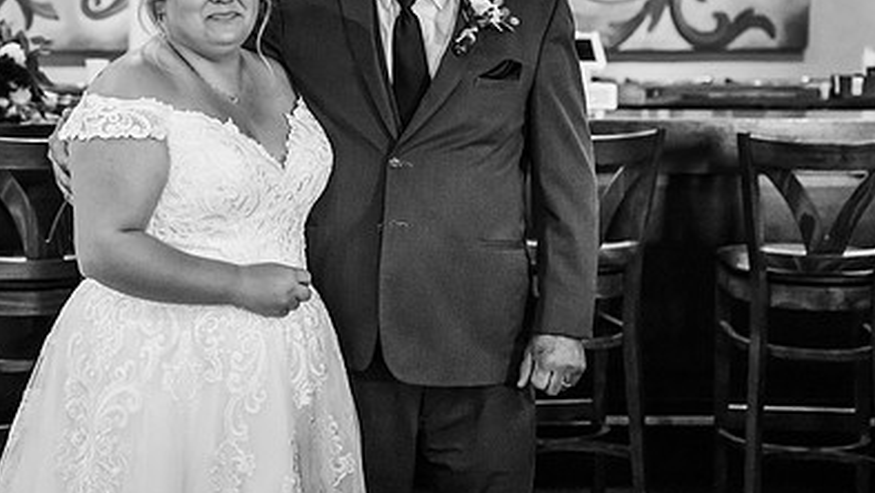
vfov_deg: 16.3
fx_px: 1718
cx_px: 331
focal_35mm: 74
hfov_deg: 28.5
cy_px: 133
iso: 2000
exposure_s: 1/200
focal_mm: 48
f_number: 3.2
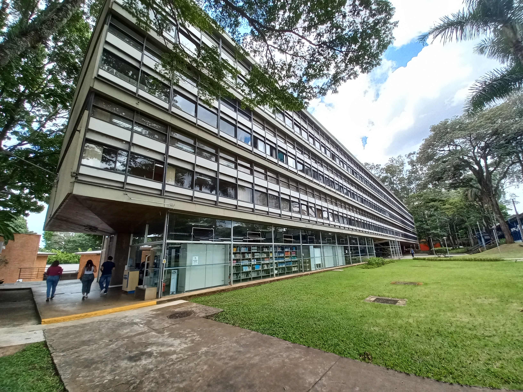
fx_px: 196
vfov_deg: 89.9
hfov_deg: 106.2
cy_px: 196
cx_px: 262
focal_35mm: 13
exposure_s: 1/356
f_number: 2.2
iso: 40
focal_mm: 1.42
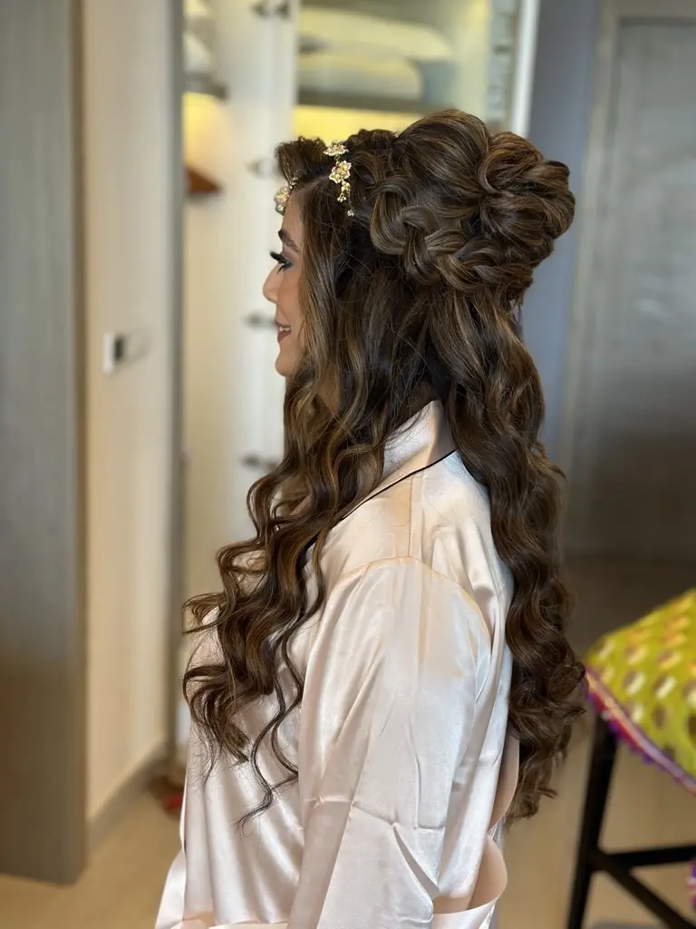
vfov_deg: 39.7
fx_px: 1287
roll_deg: -3.1
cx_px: 348
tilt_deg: -12.7
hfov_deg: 30.3
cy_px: 464
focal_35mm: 48
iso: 160
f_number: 1.78
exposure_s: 1/60
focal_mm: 6.86
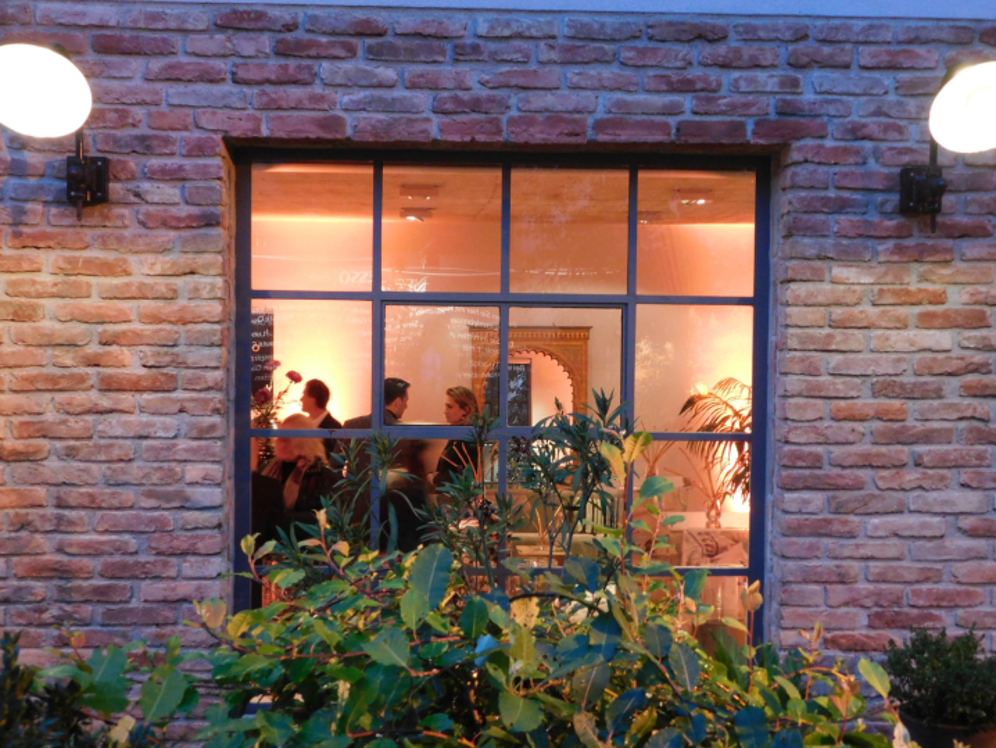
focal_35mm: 47
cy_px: 363
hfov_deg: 40.4
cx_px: 508
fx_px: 1353
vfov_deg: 30.9
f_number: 3.7
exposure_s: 1/10
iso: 400
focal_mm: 8
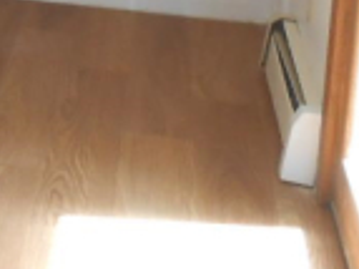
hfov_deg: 14.0
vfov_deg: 11.5
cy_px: -178
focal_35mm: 121
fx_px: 1254
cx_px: -338
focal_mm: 4.6
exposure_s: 1/30
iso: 80
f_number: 3.5
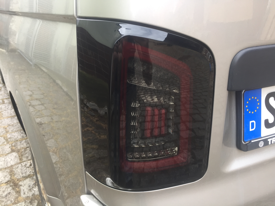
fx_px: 230
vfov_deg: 48.2
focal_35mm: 29
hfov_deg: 61.7
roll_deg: +2.8
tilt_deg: -23.4
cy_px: 103
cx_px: 138
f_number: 2.2
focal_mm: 4.15
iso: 50
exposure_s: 1/100
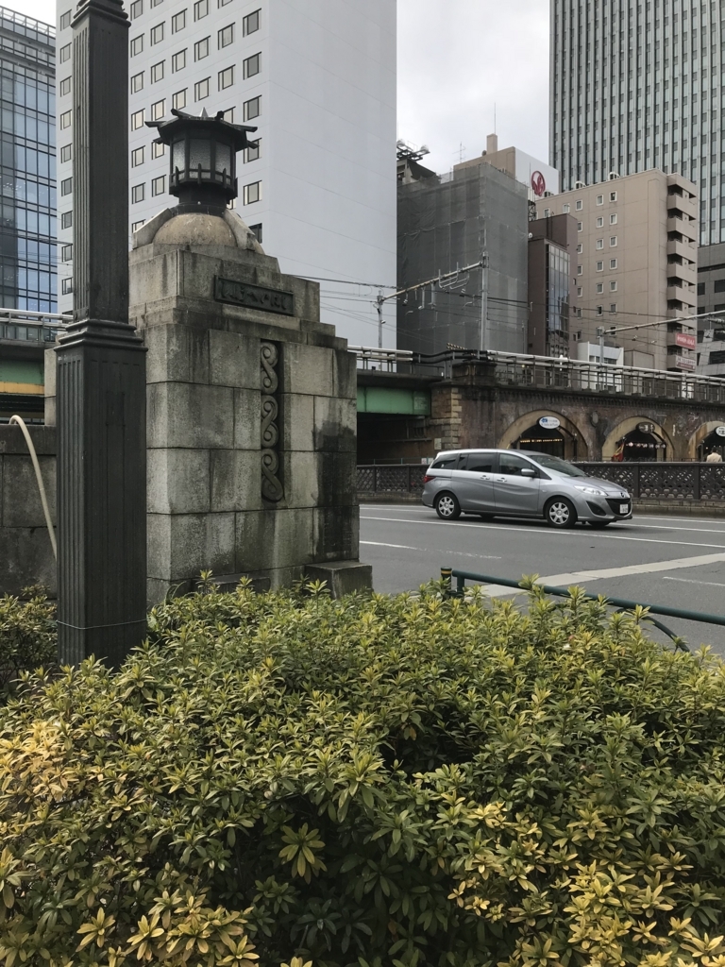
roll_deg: -0.4
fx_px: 782
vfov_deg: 63.4
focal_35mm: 28
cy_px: 484
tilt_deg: -0.4
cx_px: 362
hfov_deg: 49.7
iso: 20
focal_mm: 3.99
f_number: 1.8
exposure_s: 1/1244
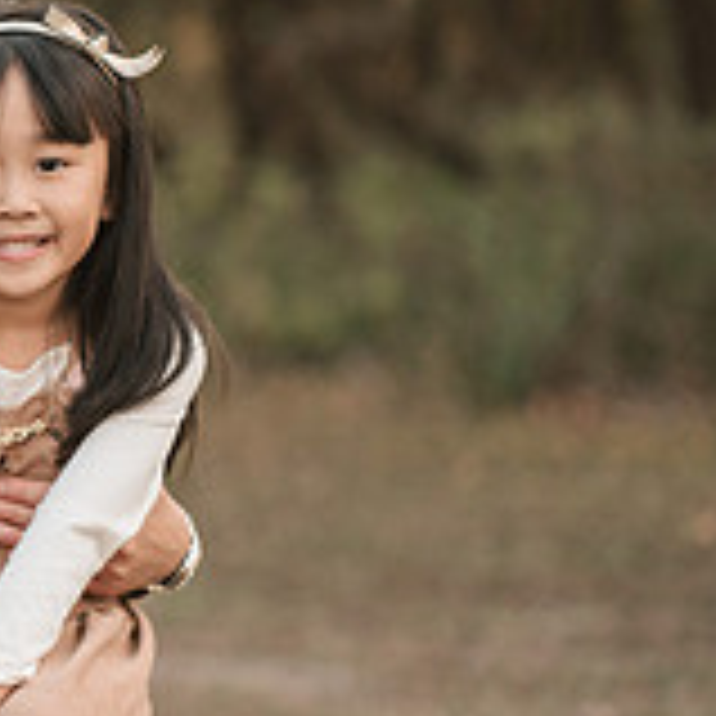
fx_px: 6155
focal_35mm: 263
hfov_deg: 6.5
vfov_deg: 6.7
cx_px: -567
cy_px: 304
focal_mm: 85
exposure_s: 1/500
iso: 160
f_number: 2
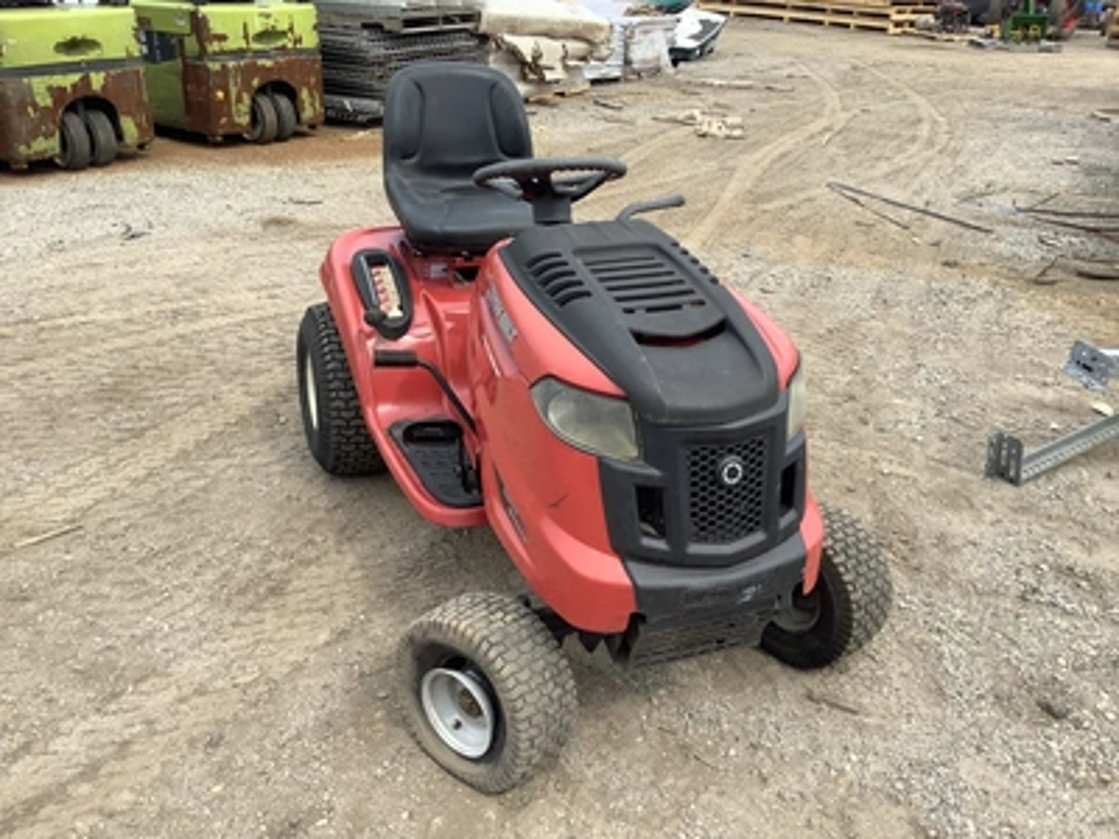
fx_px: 1002
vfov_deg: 45.4
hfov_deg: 58.4
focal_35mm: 31
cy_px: 420
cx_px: 560
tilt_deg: -25.2
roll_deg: -0.6
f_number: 2.4
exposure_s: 1/554
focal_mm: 3.3
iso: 25
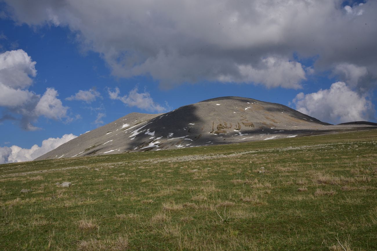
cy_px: 126
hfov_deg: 39.6
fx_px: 524
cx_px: 188
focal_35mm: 50
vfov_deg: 27.0
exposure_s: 1/125
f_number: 20
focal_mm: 50
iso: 160
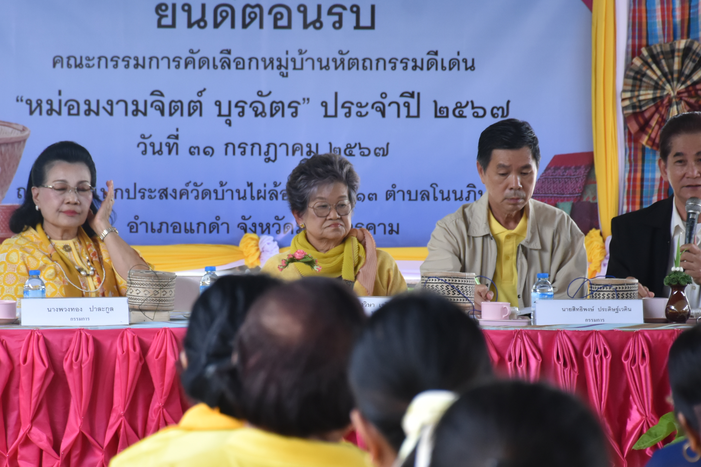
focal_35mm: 269
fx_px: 5238
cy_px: 280
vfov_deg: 5.1
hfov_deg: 7.7
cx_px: 295
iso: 800
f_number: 5.6
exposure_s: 1/160
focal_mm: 112
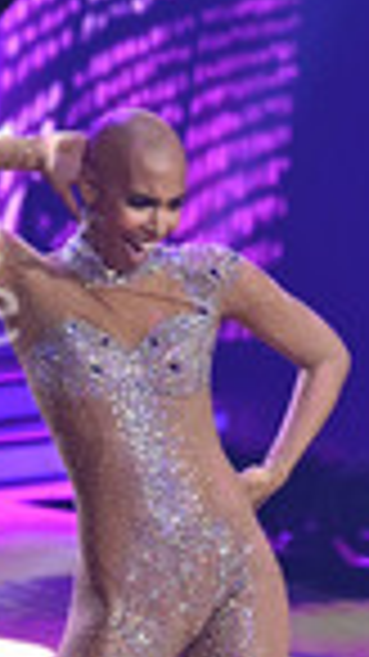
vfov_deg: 7.5
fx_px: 4981
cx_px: -81
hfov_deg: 4.2
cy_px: 544
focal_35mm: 286
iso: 1250
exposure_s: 1/500
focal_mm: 100
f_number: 4
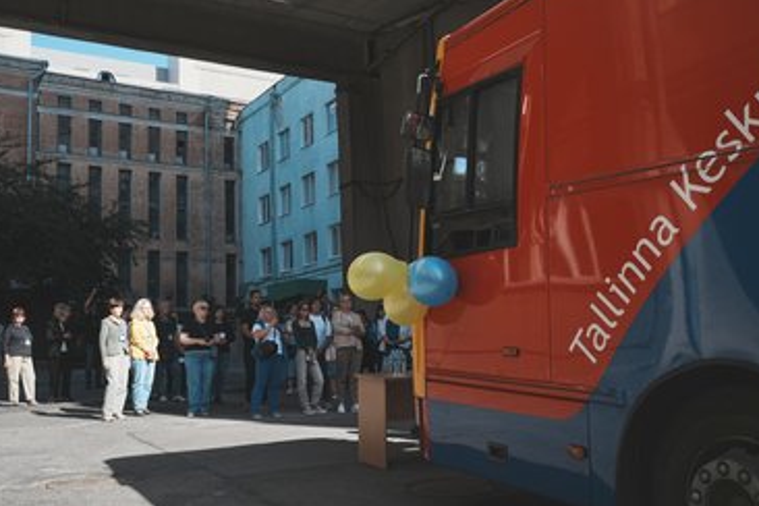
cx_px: 367
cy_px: 258
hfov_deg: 54.4
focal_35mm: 35
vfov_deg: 37.9
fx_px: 738
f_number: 6.3
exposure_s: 1/1000
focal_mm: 32
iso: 200
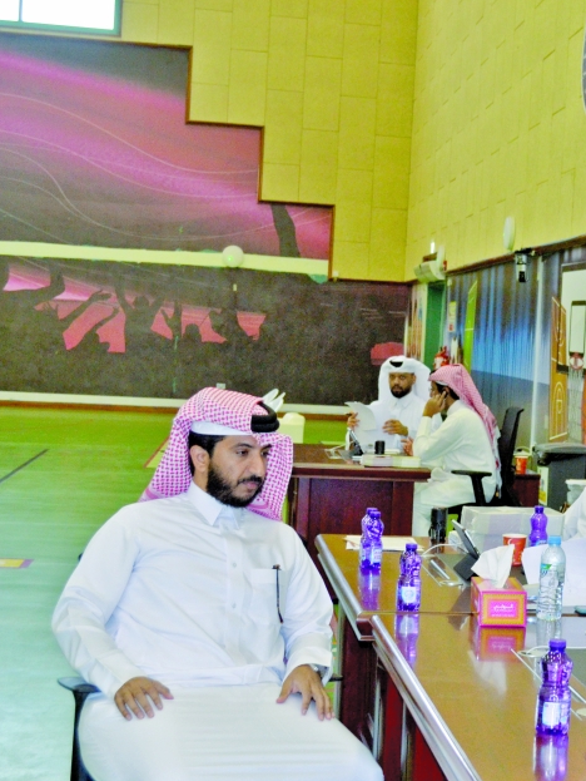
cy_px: 397
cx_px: 604
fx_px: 1669
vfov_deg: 26.3
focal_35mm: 74
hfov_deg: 19.3
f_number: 4.8
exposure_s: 1/60
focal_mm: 32
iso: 1100
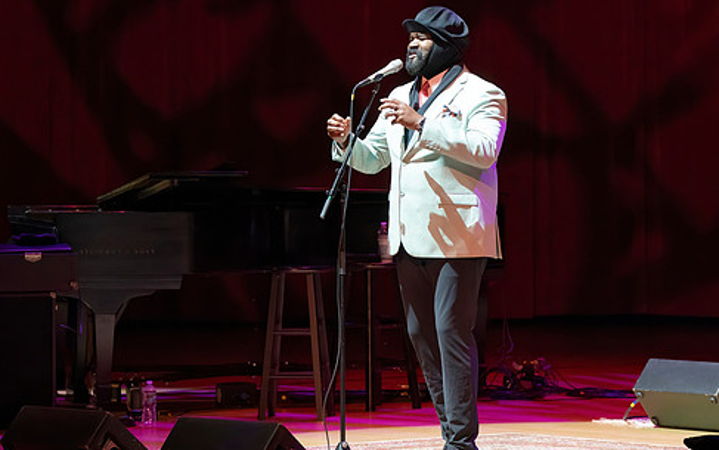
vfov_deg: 5.7
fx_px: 4549
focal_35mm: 232
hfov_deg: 9.0
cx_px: 333
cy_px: 186
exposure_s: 1/320
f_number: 5.6
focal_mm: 169
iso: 5000
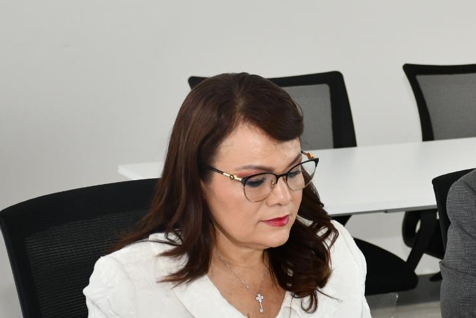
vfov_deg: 9.3
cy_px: 229
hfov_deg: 13.6
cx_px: 497
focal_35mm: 148
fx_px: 1957
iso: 1100
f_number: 4.5
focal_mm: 45
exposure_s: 1/60
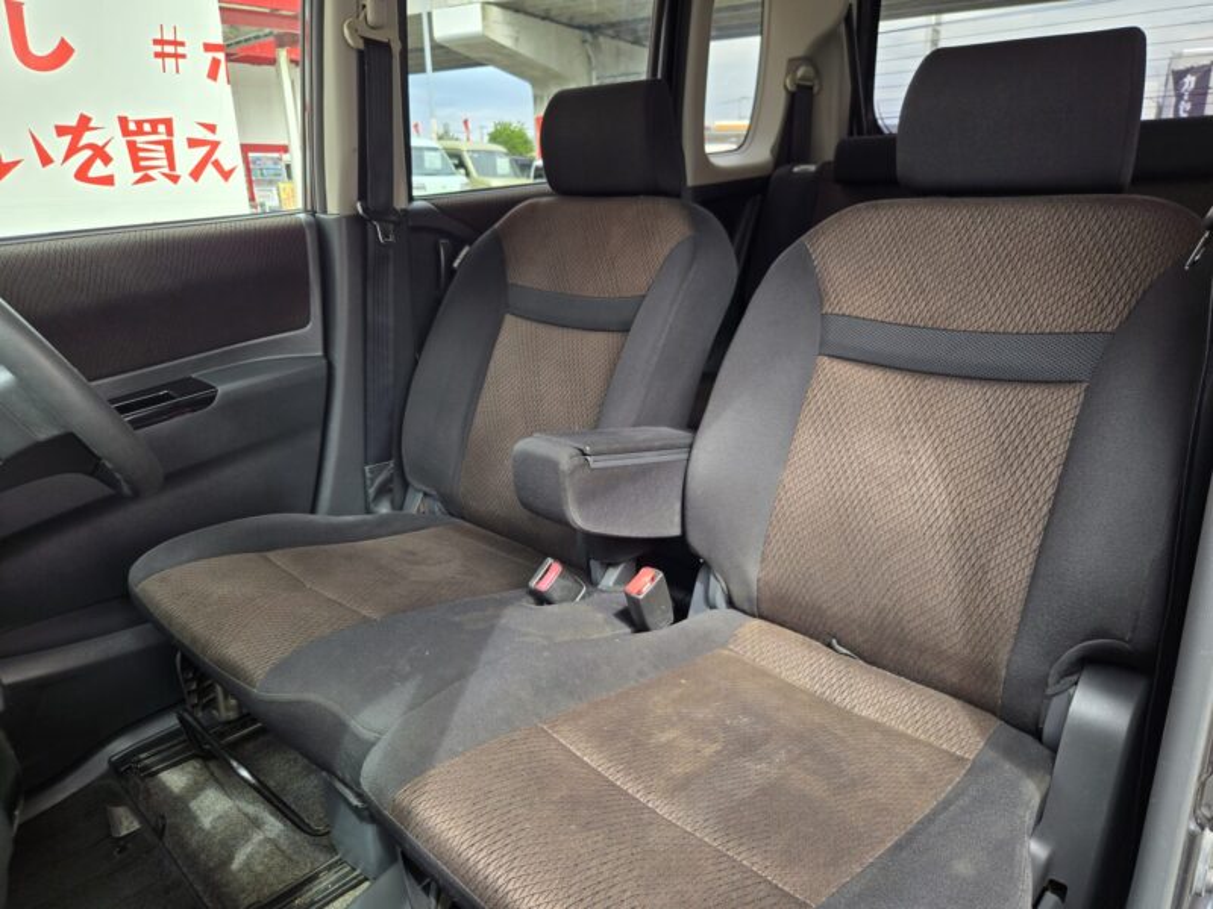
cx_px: 606
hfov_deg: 73.9
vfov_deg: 58.9
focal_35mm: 23
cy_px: 454
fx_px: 806
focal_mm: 5.4
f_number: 1.8
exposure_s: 1/180
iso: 40
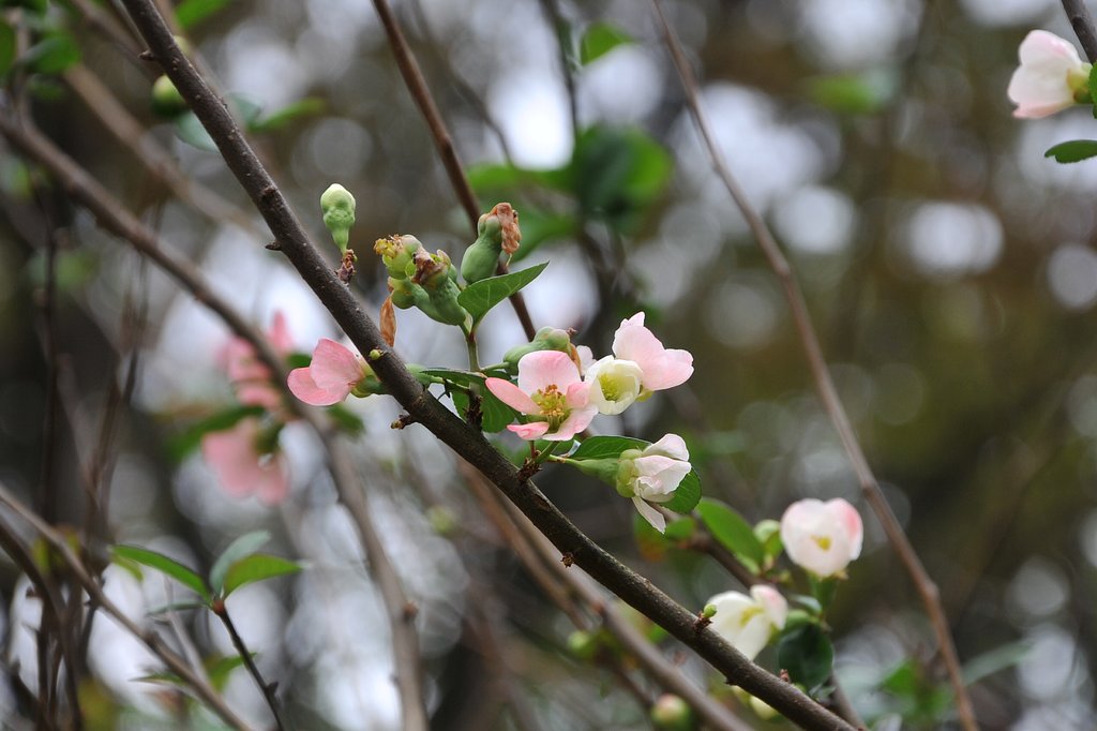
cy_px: 366
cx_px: 548
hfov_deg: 13.0
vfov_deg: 8.7
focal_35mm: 158
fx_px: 4798
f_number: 5.6
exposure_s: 1/200
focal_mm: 105
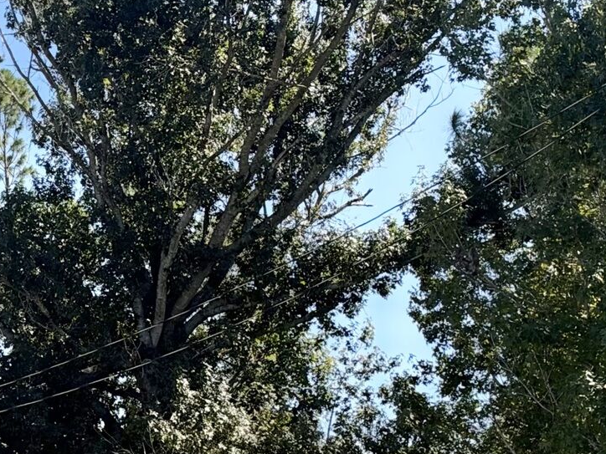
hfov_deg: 15.2
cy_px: 285
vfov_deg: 12.0
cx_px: -200
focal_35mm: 123
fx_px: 2153
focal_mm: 6.93
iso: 64
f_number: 1.8
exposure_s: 1/2577
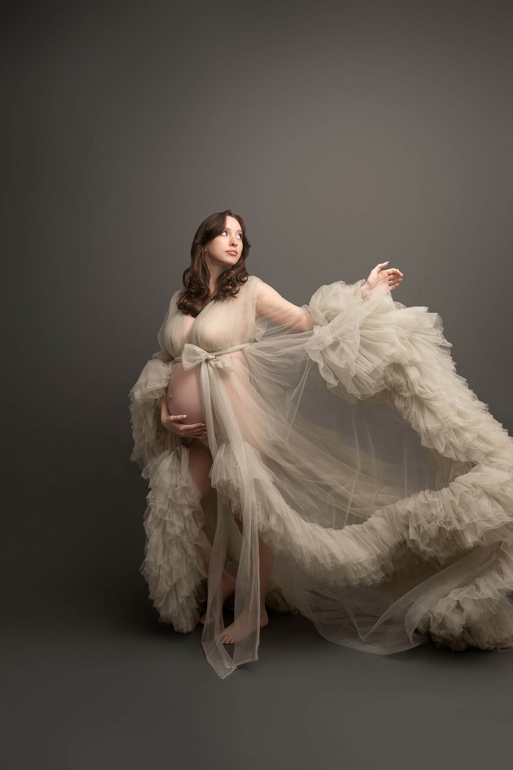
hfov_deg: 35.0
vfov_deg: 50.7
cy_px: 385
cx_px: 256
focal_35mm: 38
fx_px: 812
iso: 50
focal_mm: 38
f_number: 2.8
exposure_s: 1/200
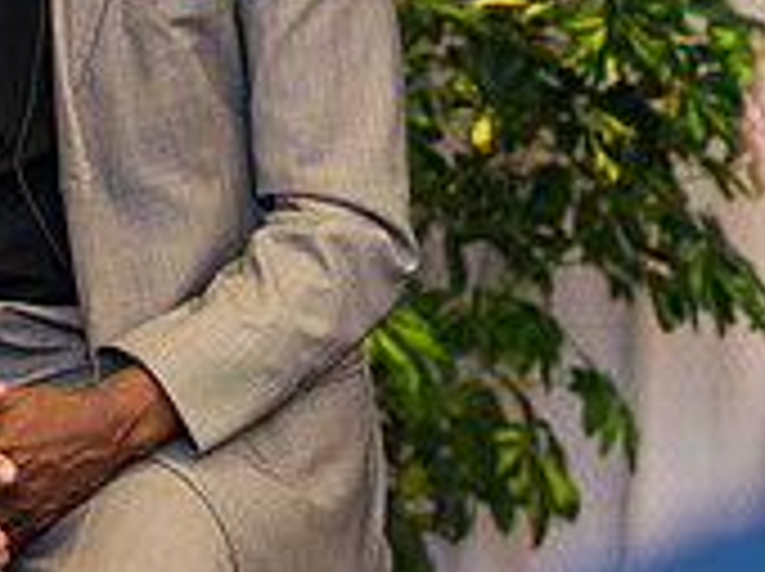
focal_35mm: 492
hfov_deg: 4.0
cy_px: -59
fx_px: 10858
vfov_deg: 3.0
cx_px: 544
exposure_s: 1/200
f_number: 3.2
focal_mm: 150
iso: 800
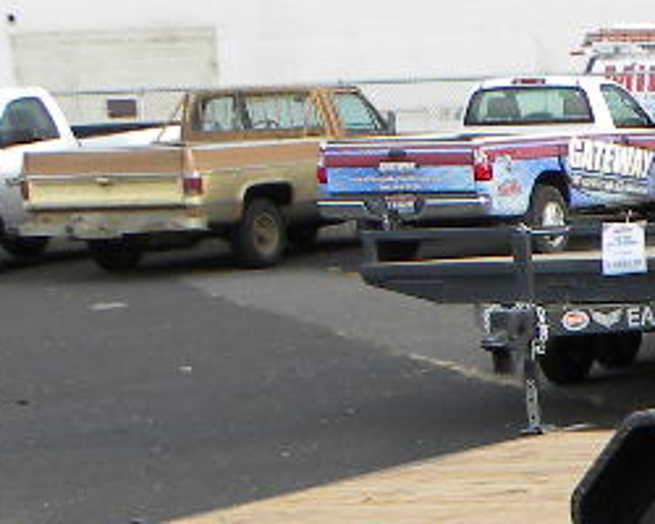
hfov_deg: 12.1
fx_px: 2520
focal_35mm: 130
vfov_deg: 11.6
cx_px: 1533
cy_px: 671
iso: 64
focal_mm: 4.6
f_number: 3.5
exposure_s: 1/110
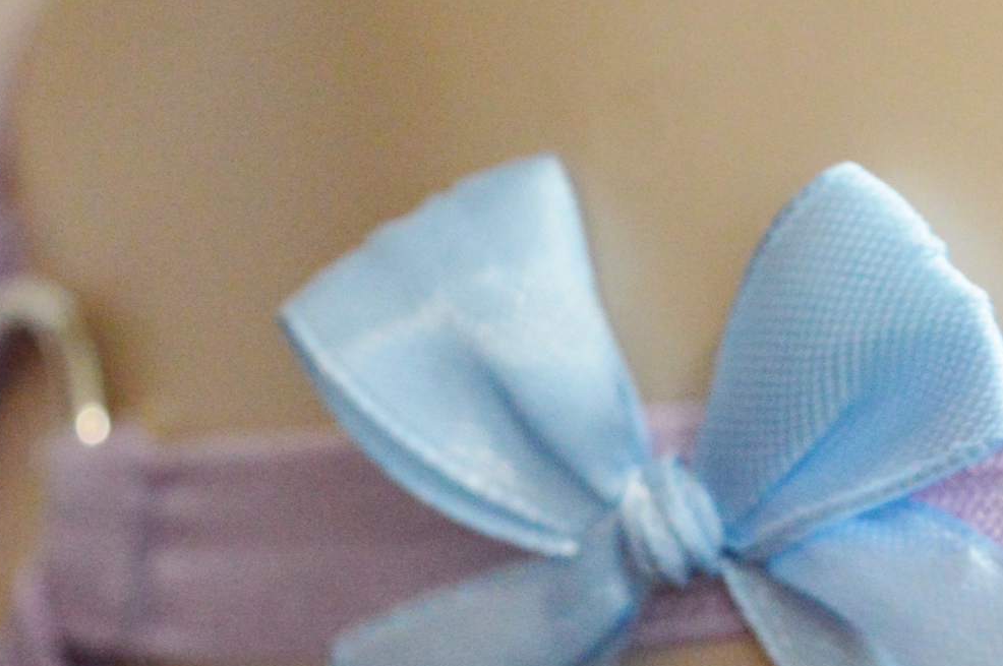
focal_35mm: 169
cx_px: 854
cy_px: 537
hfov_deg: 12.1
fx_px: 4703
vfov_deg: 8.1
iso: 4000
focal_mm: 50
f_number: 5.6
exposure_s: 1/60
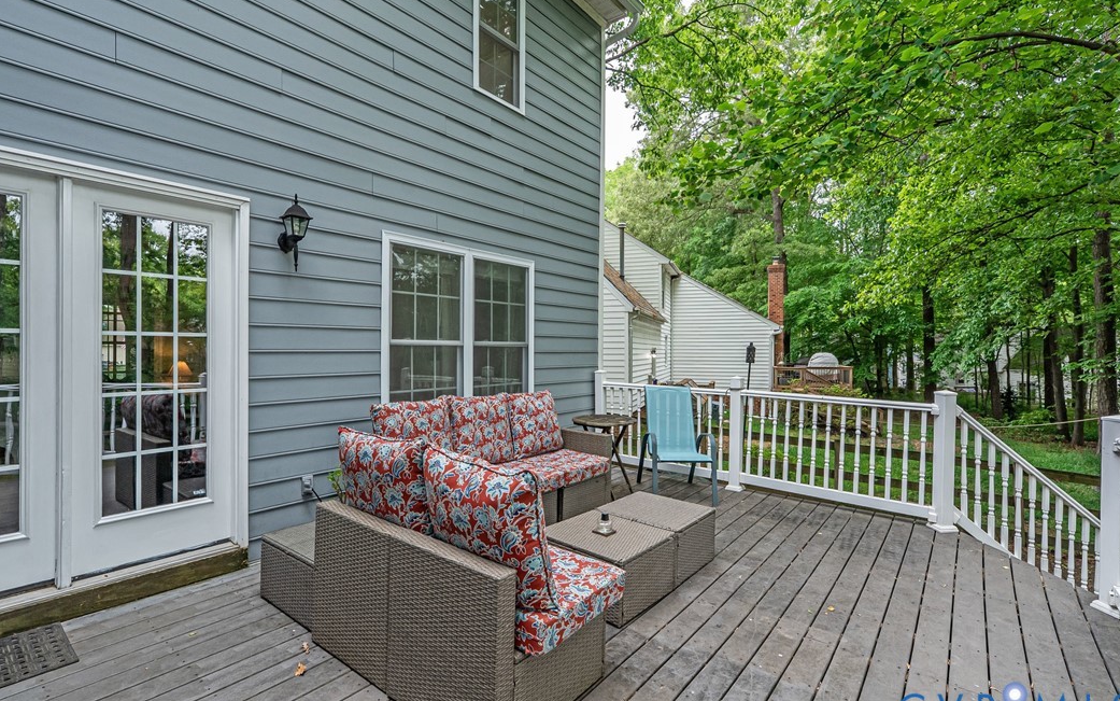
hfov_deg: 94.3
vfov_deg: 68.0
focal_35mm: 17
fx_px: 519
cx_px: 548
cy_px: 351
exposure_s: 1/80
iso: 800
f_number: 8
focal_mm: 16
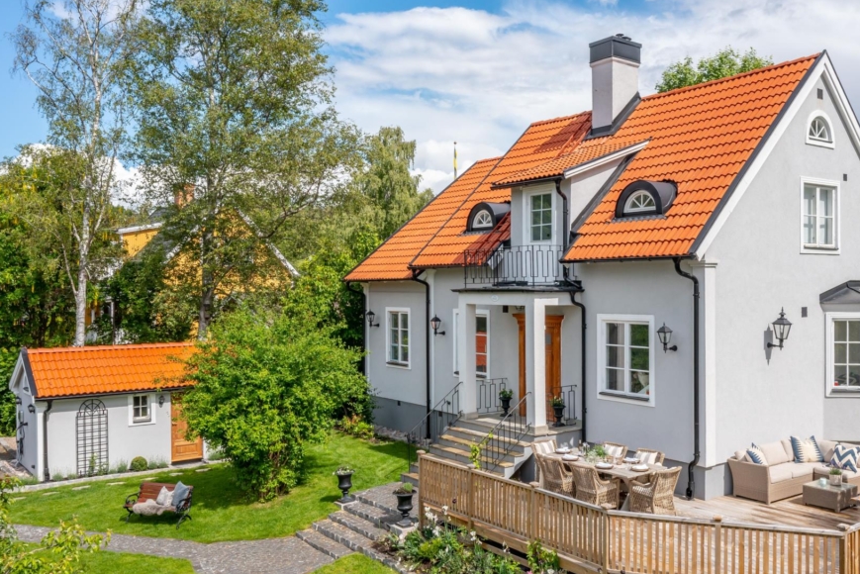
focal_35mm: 33
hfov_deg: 57.1
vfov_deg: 40.0
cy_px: 290
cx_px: 479
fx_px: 789
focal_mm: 10.26
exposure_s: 1/400
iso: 100
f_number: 6.3
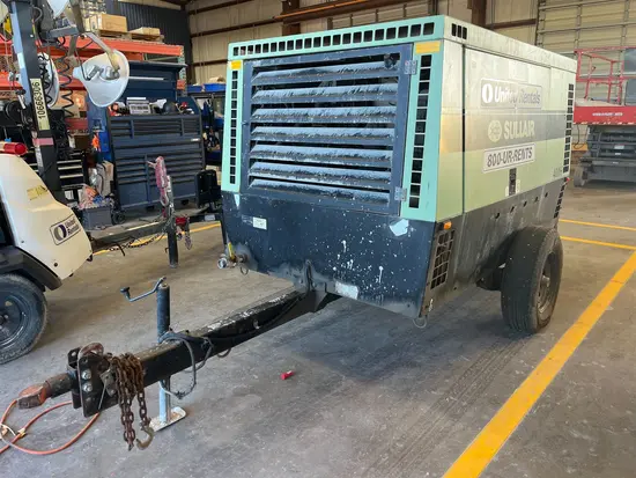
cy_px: 239
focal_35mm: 26
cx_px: 318
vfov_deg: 53.1
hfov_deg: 67.3
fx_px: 478
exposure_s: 1/122
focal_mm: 5.1
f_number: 1.6
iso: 100
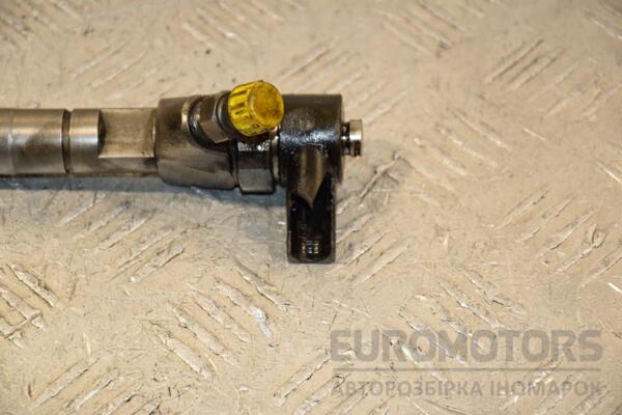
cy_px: 208
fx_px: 2721
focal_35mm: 158
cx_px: 311
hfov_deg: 13.0
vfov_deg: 8.7
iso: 800
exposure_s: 1/200
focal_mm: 105
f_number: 7.1
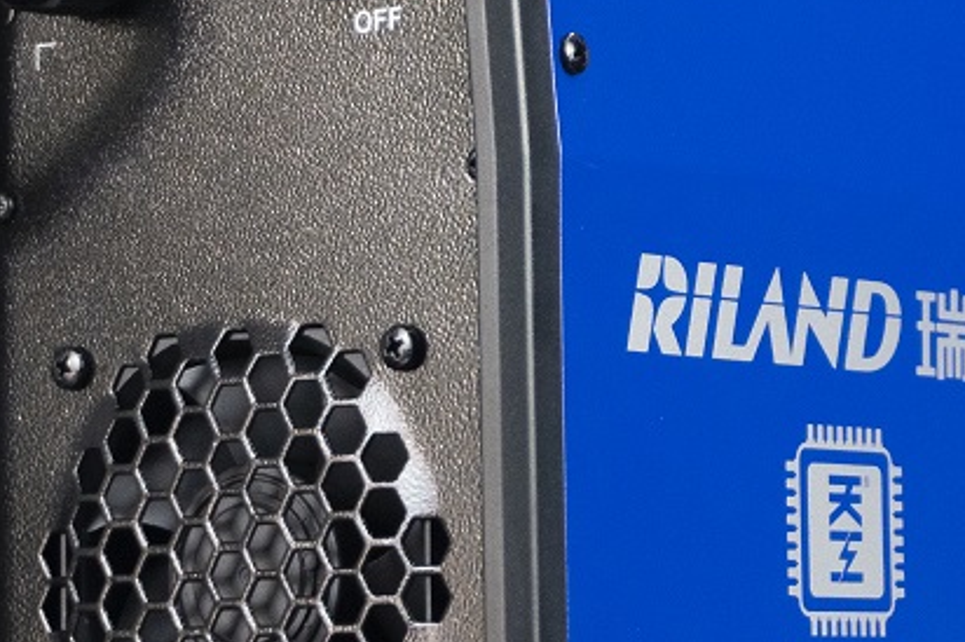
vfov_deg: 7.5
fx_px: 4875
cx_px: 487
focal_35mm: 182
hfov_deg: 11.3
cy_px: 260
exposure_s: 1/100
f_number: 5.6
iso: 1600
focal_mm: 50
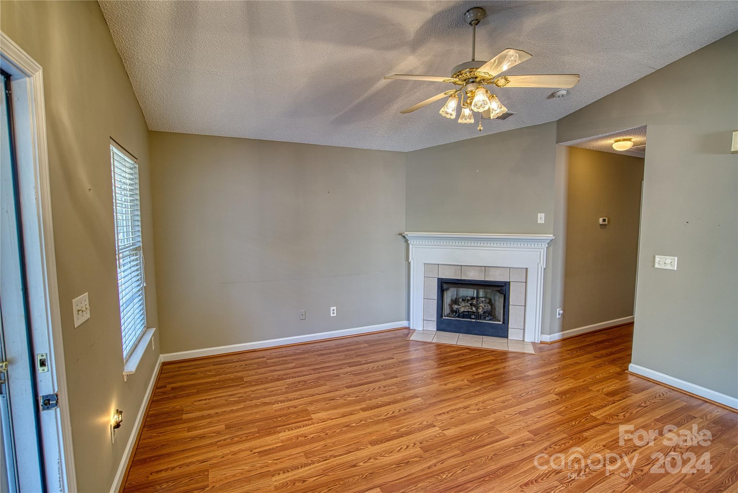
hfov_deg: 96.7
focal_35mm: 16
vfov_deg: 73.8
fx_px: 328
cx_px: 369
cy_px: 246
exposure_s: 1/30
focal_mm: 16
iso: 100
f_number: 4
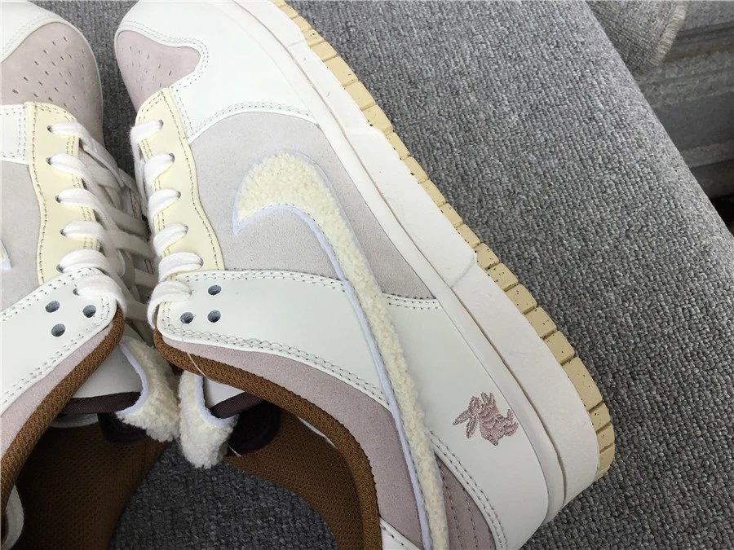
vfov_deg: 45.4
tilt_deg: -61.5
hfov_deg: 58.4
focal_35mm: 31
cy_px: 275
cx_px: 367
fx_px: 657
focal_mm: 3.3
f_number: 2.4
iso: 25
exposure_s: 1/762
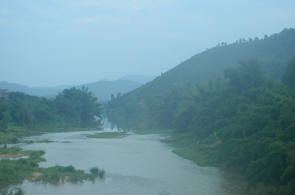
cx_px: 148
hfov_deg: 24.7
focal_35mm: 82
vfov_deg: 16.5
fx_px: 675
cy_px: 98
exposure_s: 1/250
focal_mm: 55
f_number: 8
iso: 140
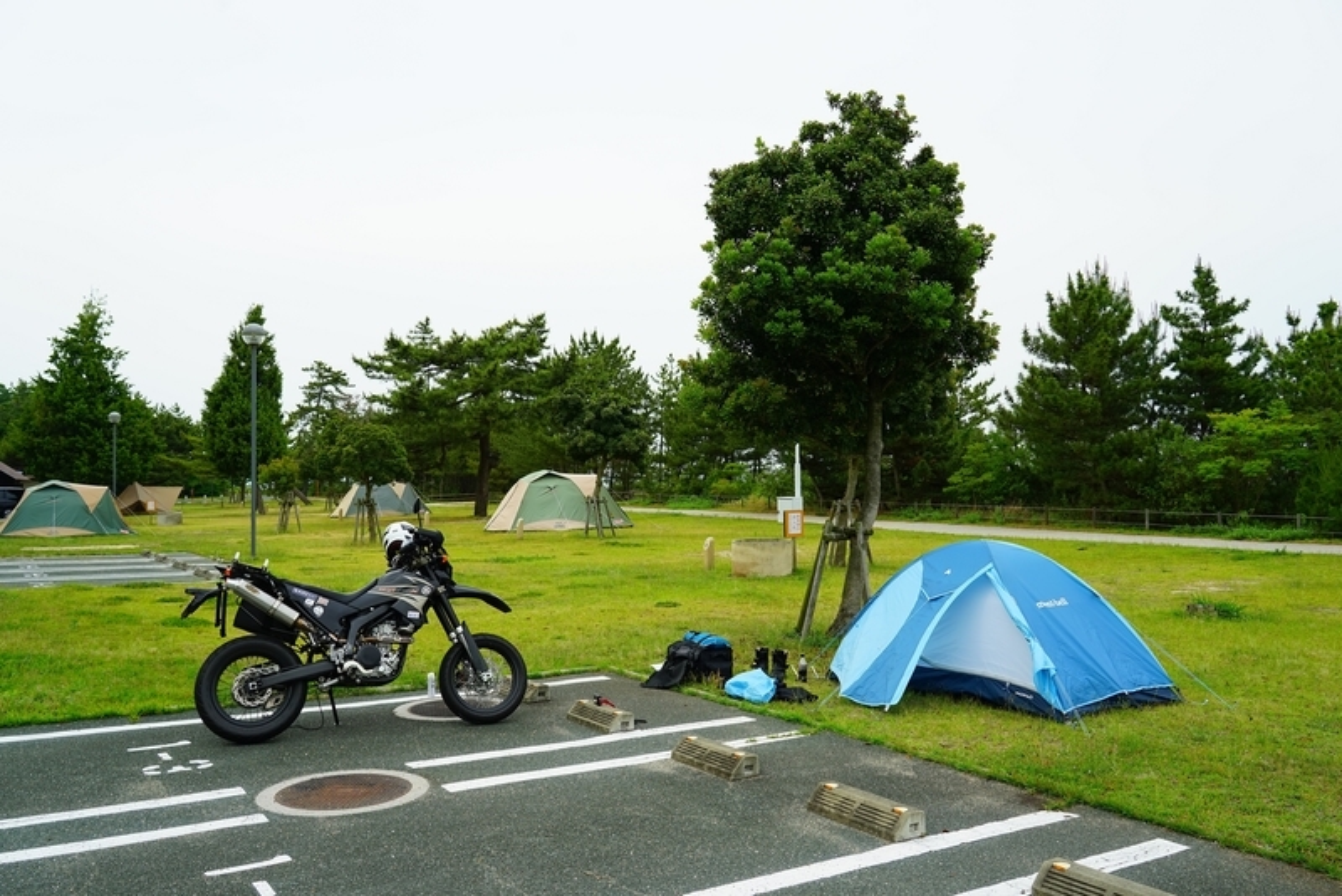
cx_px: 671
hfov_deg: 63.6
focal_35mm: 29
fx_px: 1081
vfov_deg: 45.0
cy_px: 448
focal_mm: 29
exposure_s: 1/100
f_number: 8
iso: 100
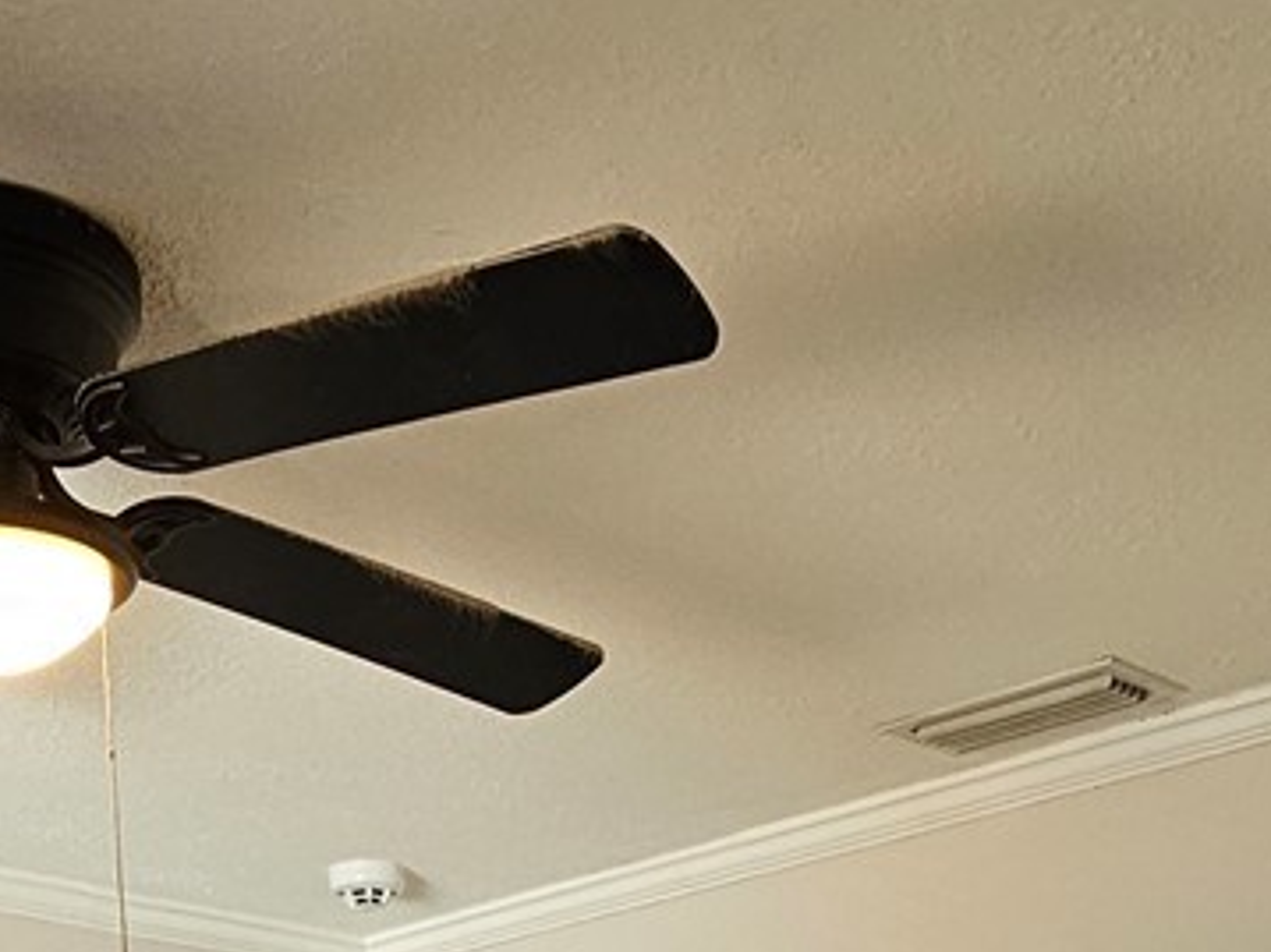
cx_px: 556
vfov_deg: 18.9
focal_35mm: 58
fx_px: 2129
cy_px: 1745
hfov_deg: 33.2
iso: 160
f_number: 2.2
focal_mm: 2.2
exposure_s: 1/60
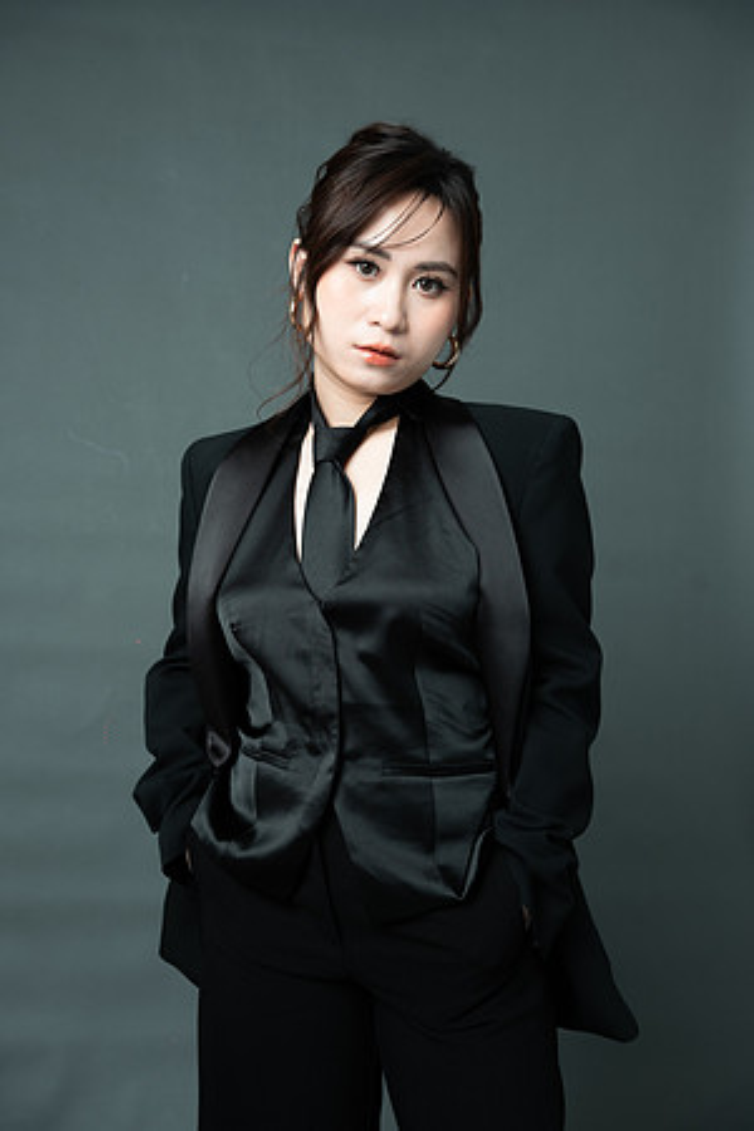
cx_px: 377
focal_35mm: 43
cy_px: 566
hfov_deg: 31.2
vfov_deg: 45.4
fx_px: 1351
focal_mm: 43
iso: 100
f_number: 5
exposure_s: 1/200
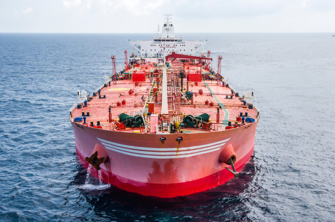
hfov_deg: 41.2
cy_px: 111
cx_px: 168
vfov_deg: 27.9
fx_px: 446
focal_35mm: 48
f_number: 11
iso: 200
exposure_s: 1/400
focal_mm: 32
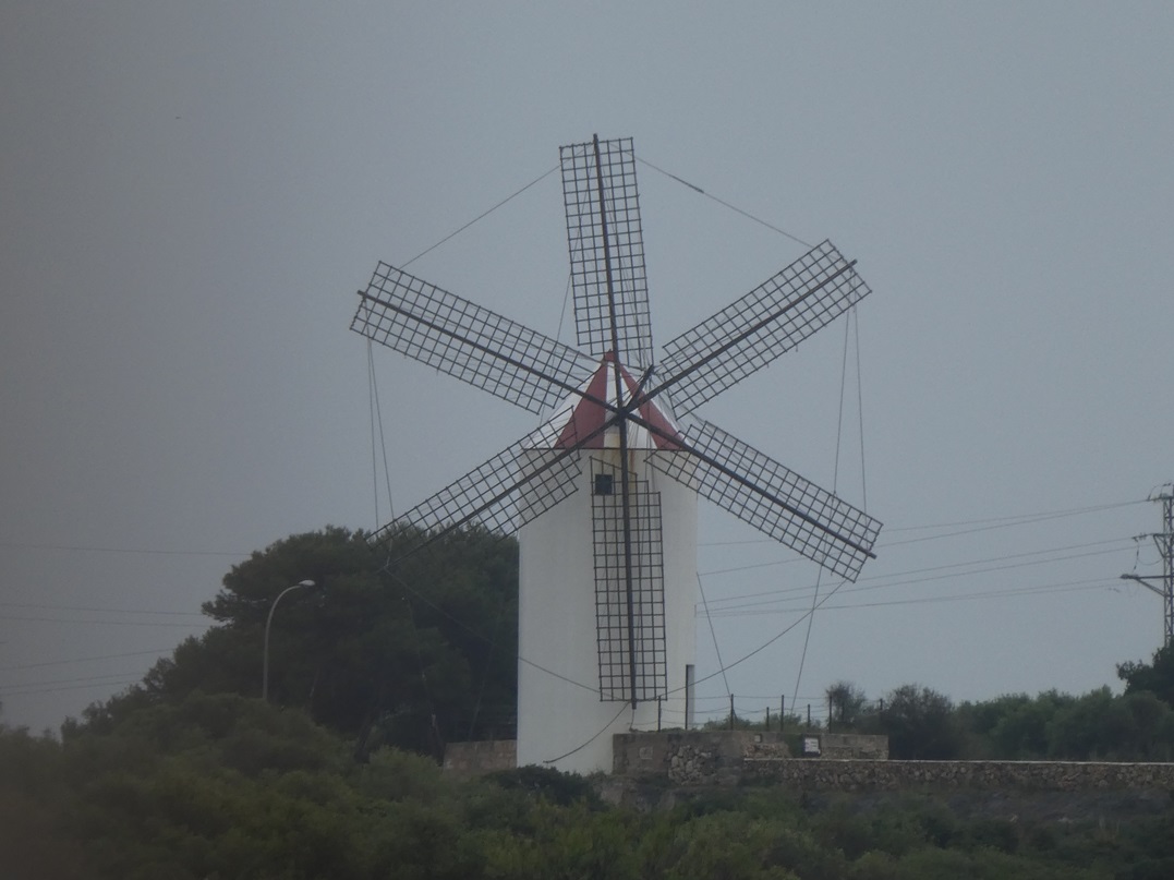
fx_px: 35972
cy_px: 440
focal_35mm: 1061
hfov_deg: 1.9
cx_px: 587
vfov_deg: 1.4
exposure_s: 1/200
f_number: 6.4
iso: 80
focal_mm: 129
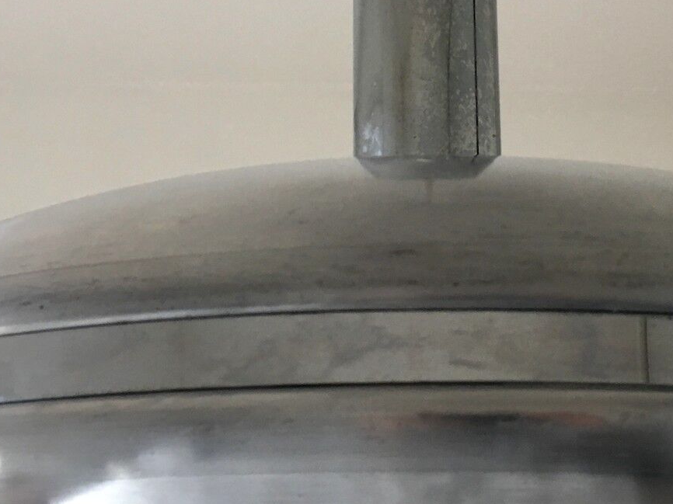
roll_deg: +0.2
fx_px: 1302
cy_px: 207
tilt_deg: +16.0
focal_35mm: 67
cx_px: 410
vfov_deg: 21.9
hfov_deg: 28.9
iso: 100
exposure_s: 1/33
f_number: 2.2
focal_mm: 4.15
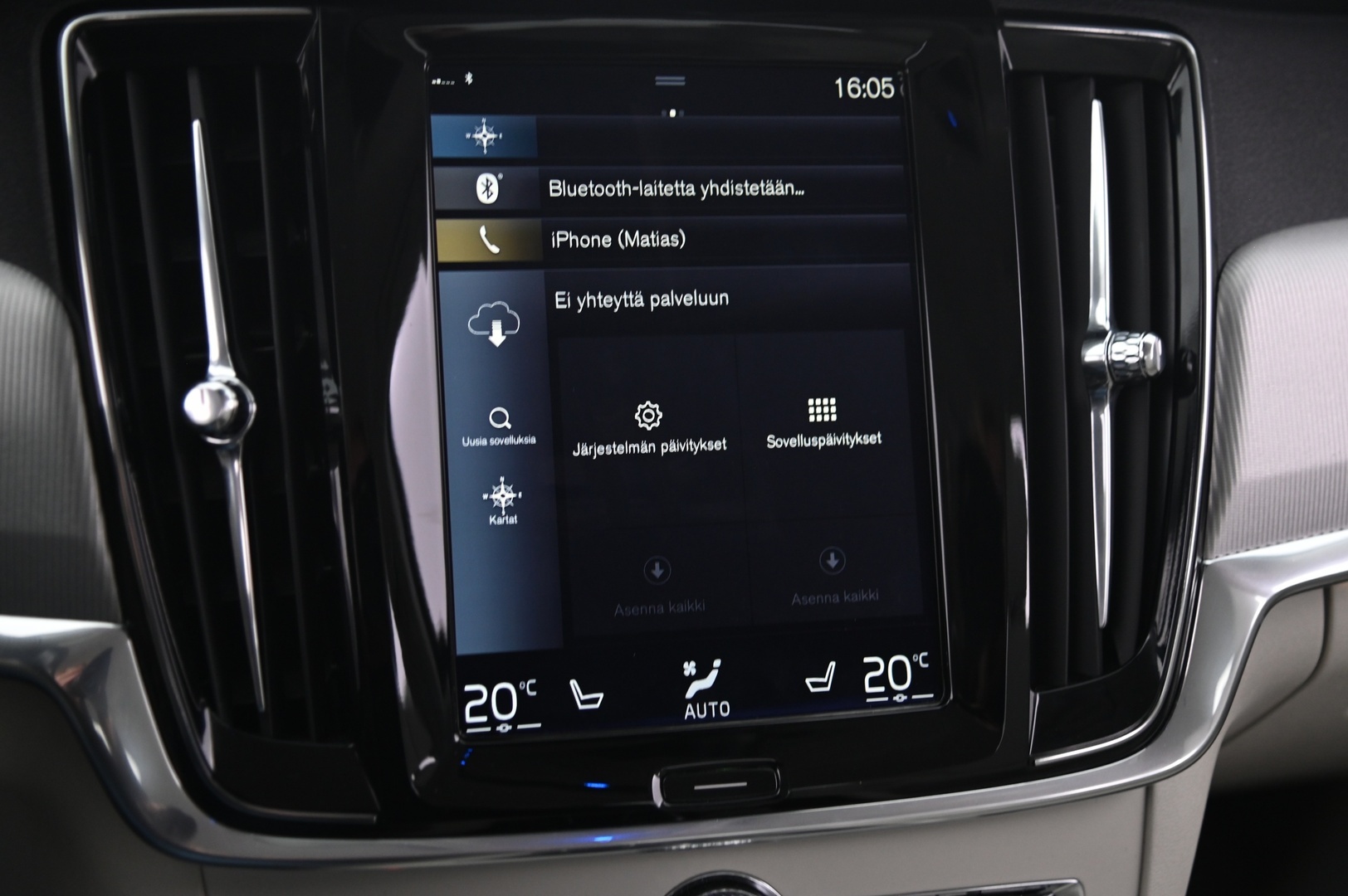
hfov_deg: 41.1
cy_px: 448
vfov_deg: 28.0
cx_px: 674
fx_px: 1796
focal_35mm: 48
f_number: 4
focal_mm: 48
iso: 2000
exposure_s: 1/15
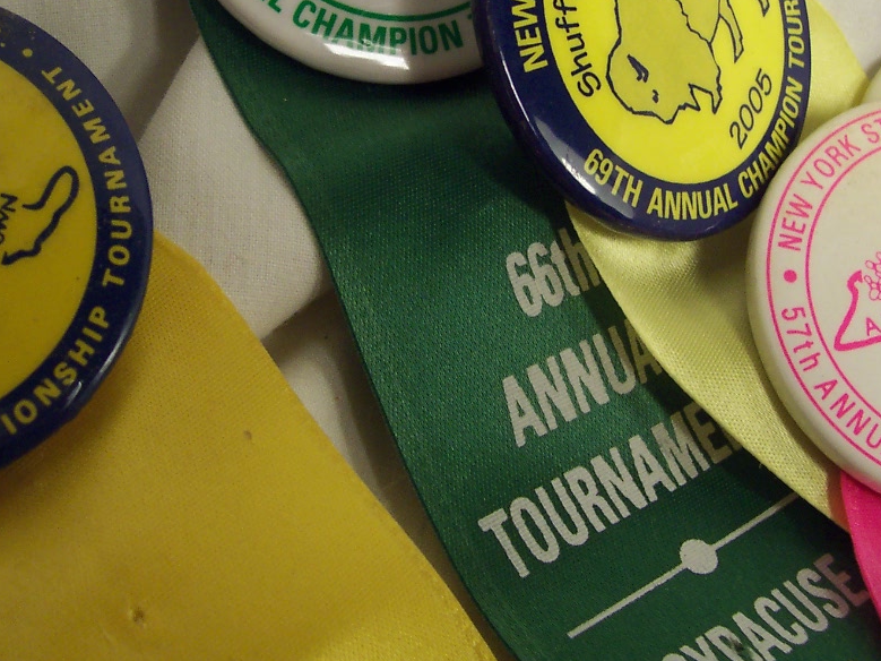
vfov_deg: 25.4
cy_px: 168
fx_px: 1450
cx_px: 469
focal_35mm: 57
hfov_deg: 33.8
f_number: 2.8
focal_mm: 5.6
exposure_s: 1/250
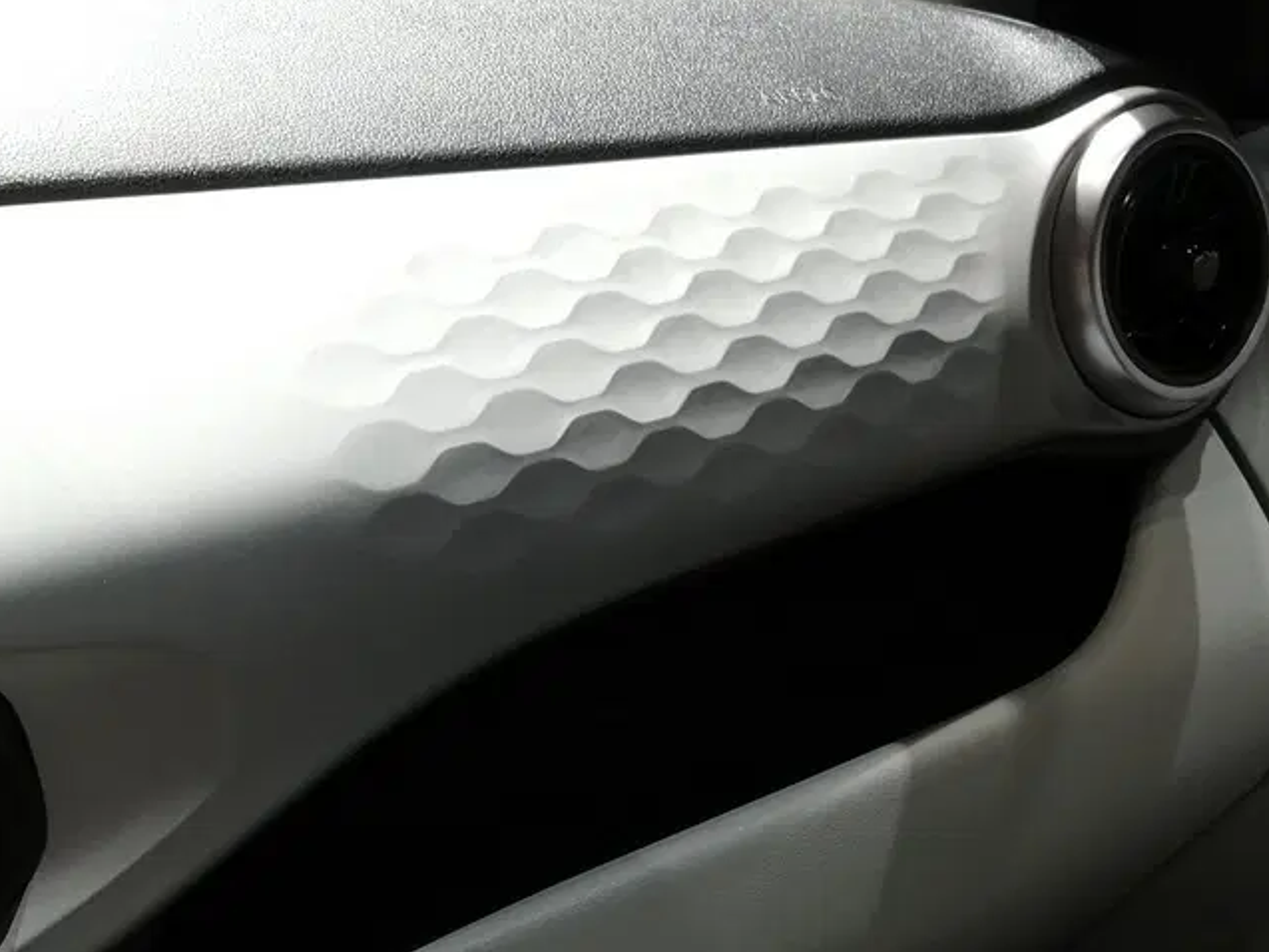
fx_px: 1797
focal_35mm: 49
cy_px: 446
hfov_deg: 38.8
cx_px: 516
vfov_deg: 29.7
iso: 80
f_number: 2.2
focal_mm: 3.81
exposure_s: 1/50
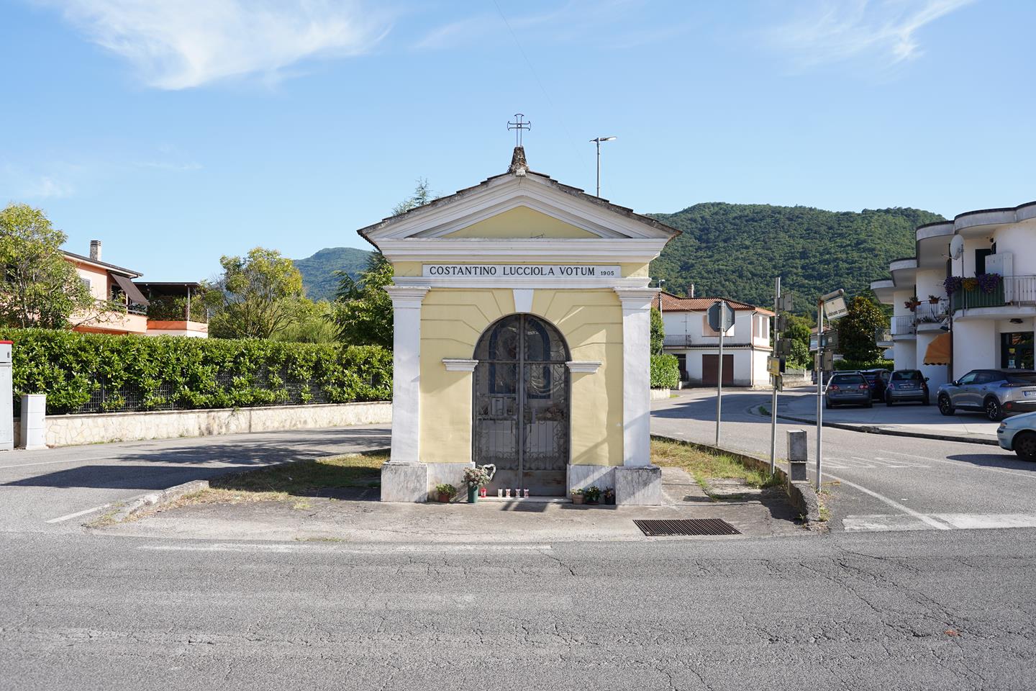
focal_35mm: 28
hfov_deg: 65.5
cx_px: 518
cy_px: 346
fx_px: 806
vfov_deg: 46.4
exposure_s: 1/500
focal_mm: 28
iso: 100
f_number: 4
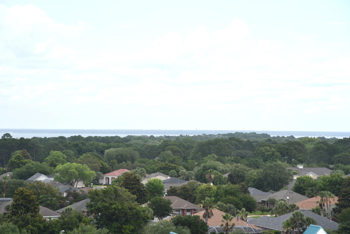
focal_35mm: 120
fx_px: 1167
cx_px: 175
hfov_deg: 17.1
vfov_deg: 11.4
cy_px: 117
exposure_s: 1/320
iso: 200
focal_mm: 120
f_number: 9
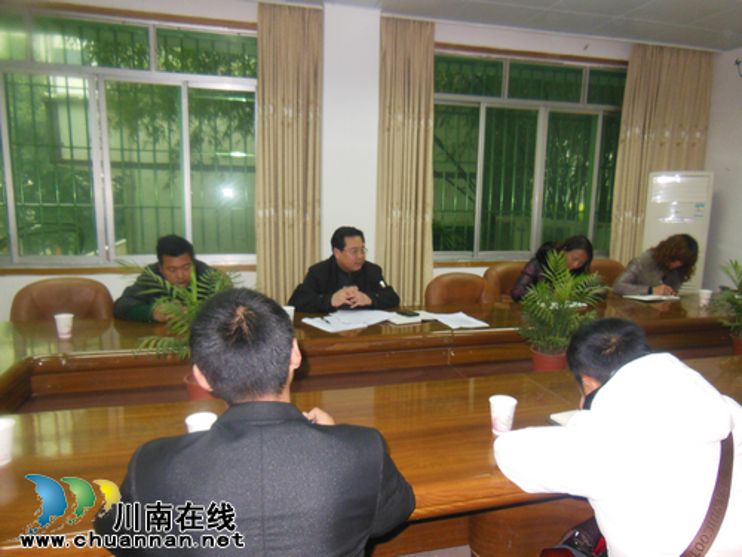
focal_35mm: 25
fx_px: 536
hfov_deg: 69.4
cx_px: 371
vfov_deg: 54.9
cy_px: 278
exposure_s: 1/25
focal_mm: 4.5
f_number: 3.5
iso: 400
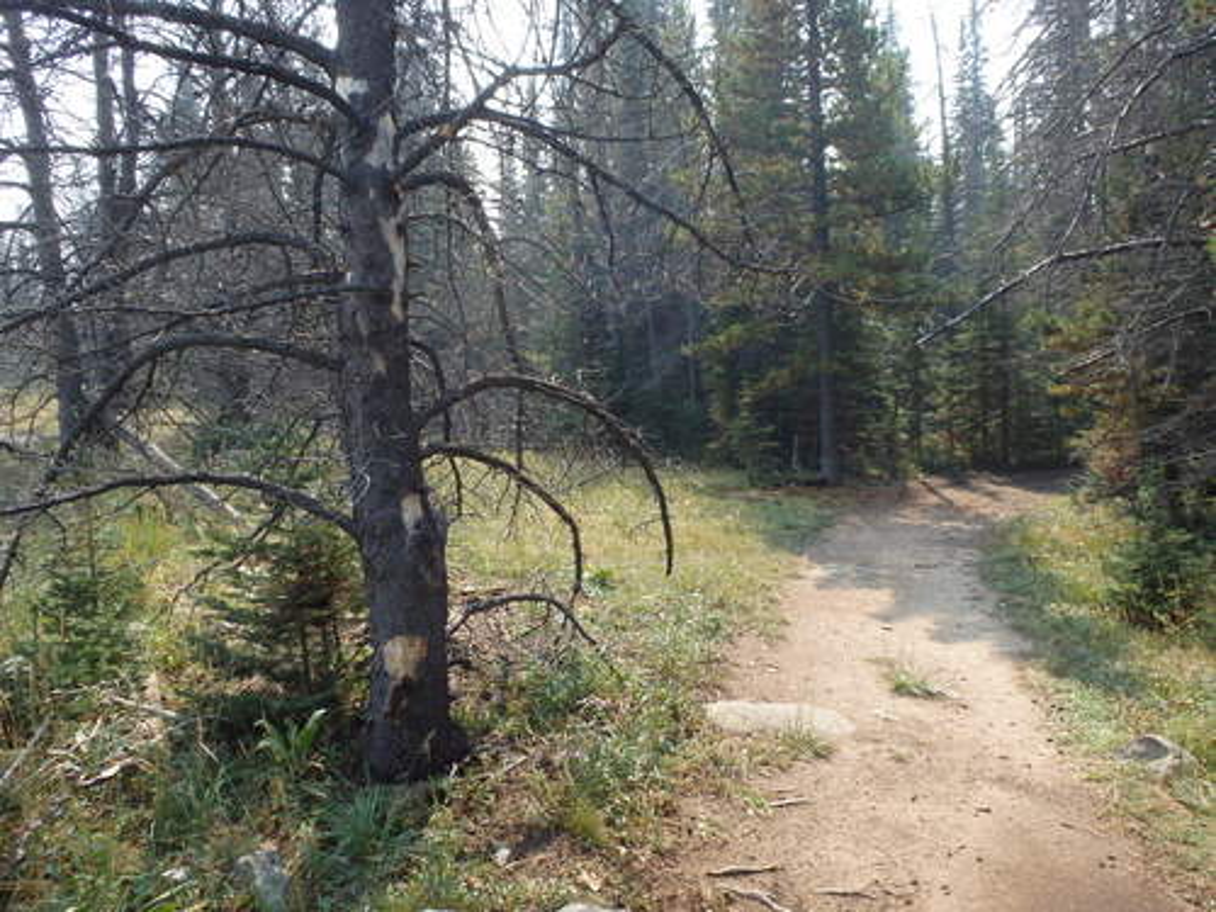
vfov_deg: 49.7
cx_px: 608
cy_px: 456
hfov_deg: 63.4
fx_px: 984
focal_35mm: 28
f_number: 3.9
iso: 125
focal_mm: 5
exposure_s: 1/320
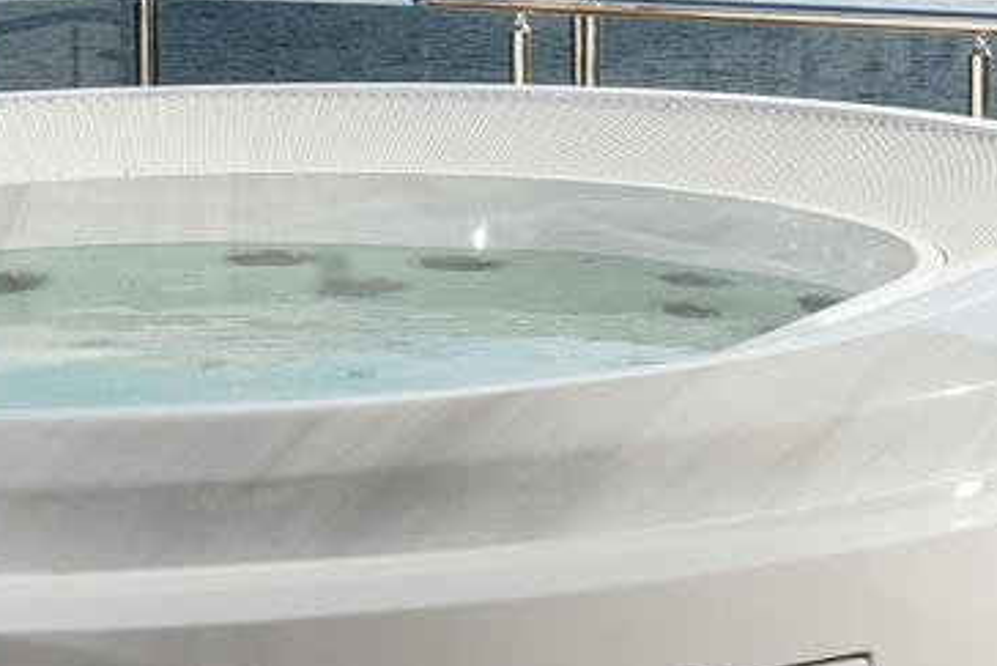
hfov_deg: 19.8
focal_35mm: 103
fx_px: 2854
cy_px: -145
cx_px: 534
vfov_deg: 12.9
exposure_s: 1/160
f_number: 11
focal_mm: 17
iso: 100
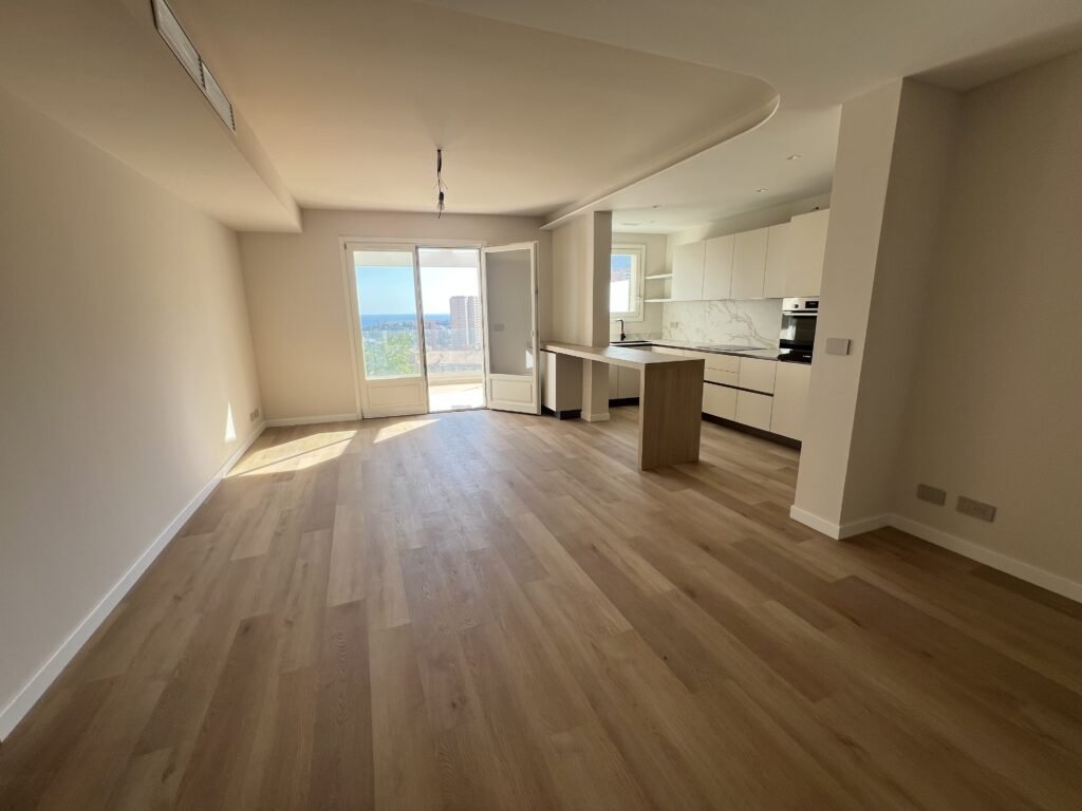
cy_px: 406
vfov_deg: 89.9
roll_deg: +1.6
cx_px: 541
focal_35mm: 13
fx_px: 406
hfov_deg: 106.2
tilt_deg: -11.8
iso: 32
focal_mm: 1.57
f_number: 1.8
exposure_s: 1/232
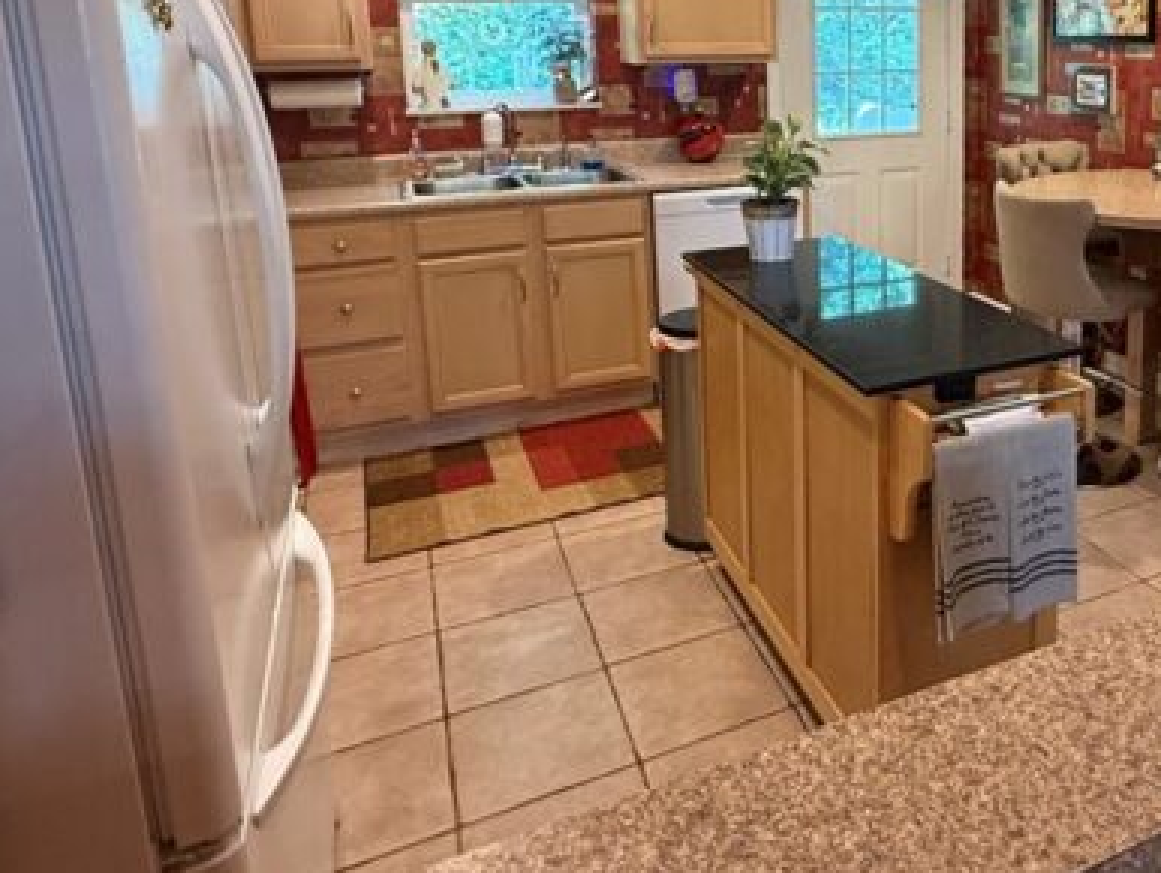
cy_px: 196
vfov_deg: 46.2
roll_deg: -0.5
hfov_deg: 57.6
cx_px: 908
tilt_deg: -9.3
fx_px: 973
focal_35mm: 29
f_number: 2.2
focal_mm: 2.22
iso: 640
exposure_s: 1/120
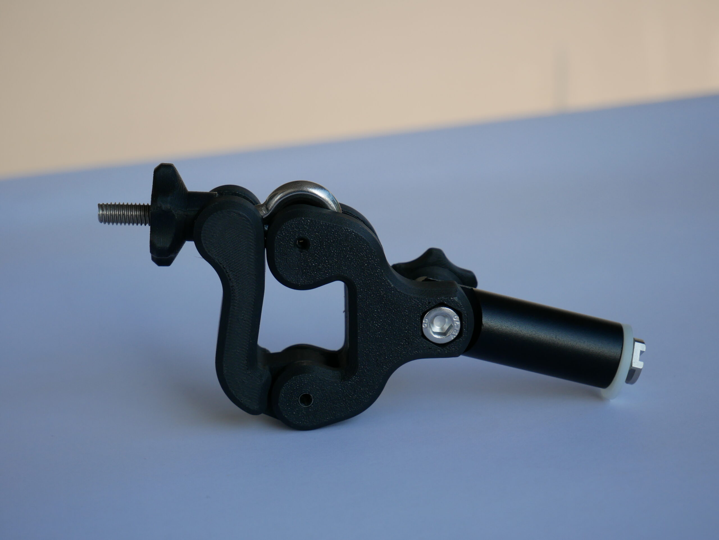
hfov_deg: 22.2
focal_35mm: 88
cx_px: 360
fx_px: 1829
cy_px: 270
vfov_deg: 16.8
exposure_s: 1/200
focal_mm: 44
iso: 200
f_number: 5.6
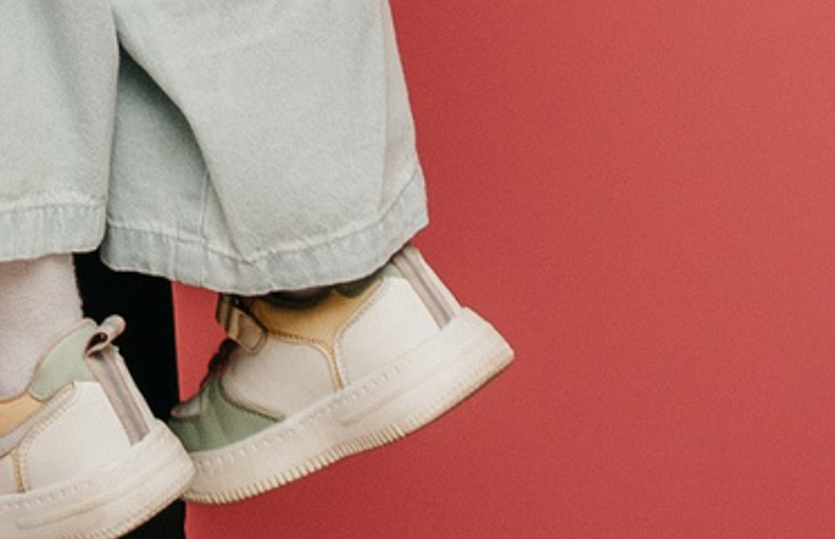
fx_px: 4501
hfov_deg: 9.9
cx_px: -820
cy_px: -1310
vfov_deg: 6.1
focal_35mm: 196
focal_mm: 26
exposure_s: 1/160
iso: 125
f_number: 4
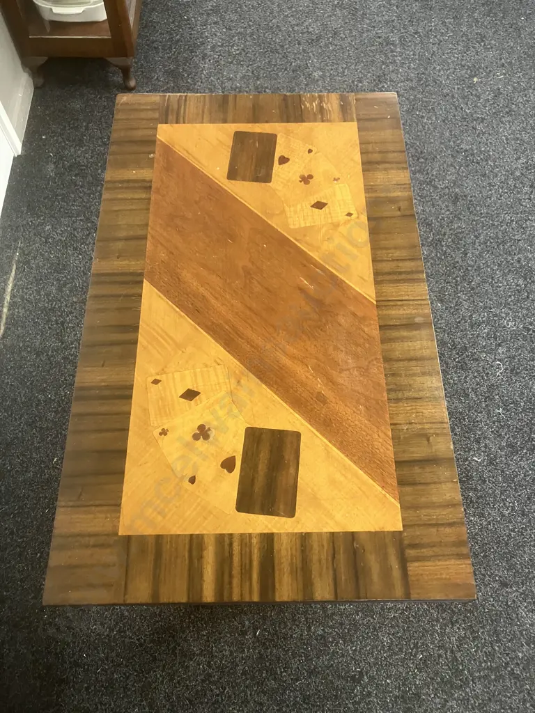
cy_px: 356
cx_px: 268
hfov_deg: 49.7
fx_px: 577
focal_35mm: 28
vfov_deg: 63.4
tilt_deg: -62.2
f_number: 1.8
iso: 320
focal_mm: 3.99
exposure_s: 1/33
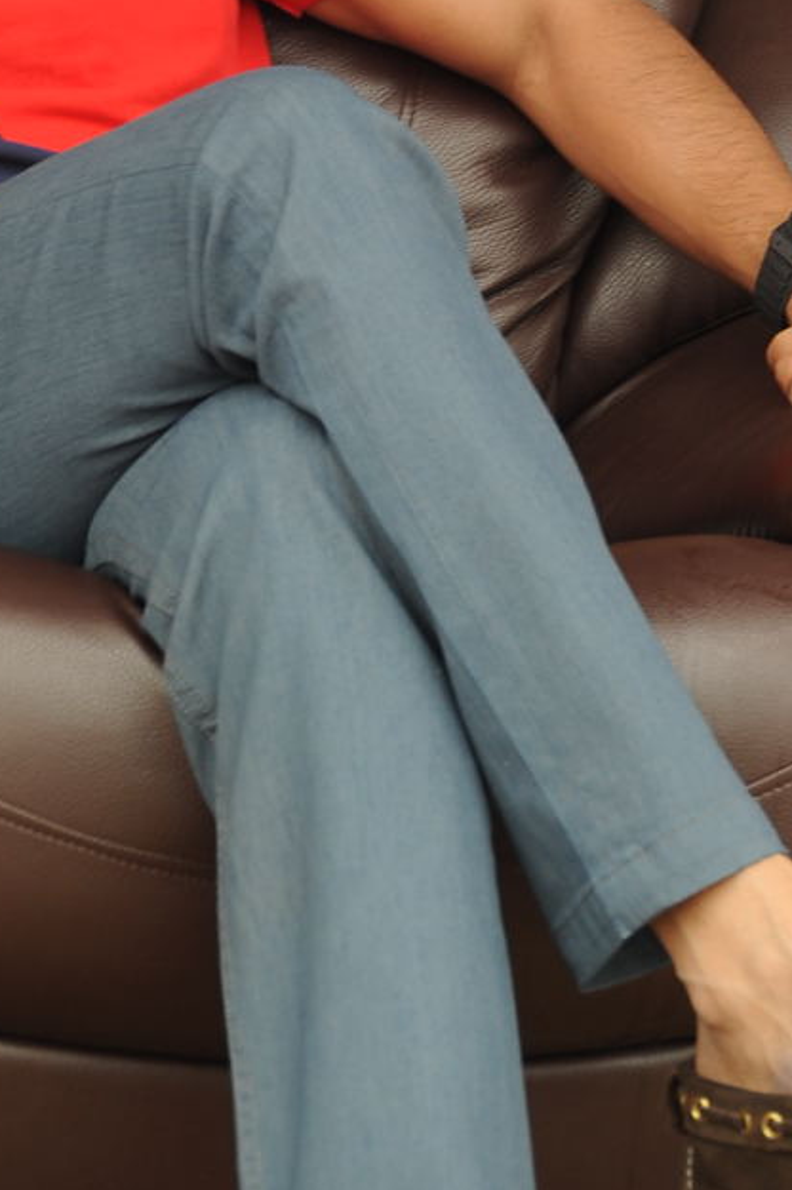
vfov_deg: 8.0
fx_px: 8457
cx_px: 102
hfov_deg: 5.4
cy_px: 223
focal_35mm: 256
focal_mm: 100
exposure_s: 1/125
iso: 400
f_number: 6.3
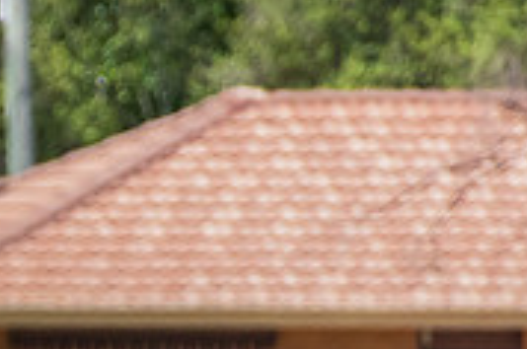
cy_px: 336
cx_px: -131
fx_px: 33989
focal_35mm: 2326
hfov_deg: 0.9
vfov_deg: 0.6
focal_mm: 400
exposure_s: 1/2500
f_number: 6.3
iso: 400
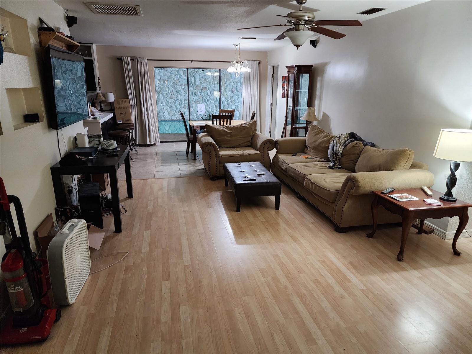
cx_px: 236
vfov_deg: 58.9
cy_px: 177
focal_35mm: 23
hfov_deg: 73.9
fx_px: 314
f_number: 1.8
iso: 640
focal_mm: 6.4
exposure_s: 1/60
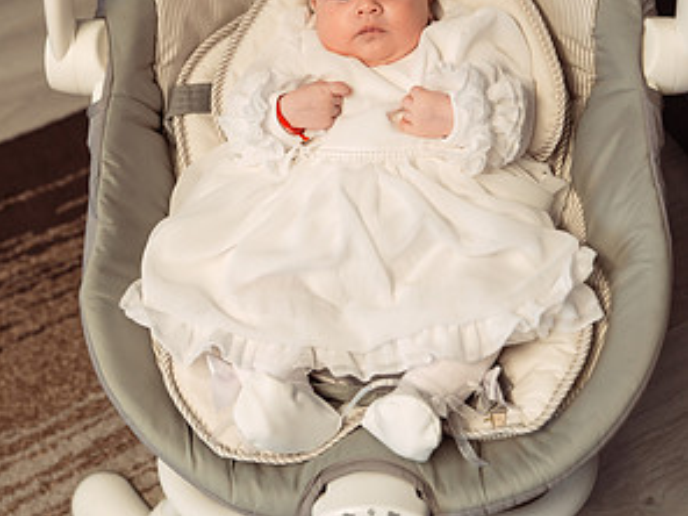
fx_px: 1391
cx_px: 343
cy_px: 74
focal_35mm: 70
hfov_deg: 27.8
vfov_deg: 20.7
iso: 800
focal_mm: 48
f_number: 3.2
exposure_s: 1/125
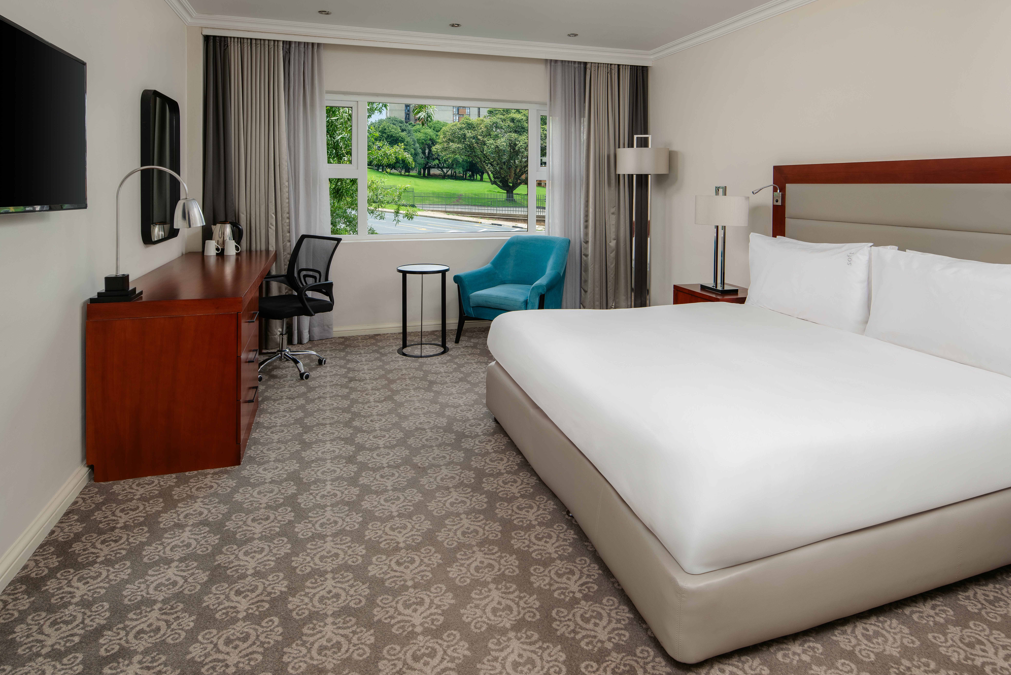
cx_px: 505
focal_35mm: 20
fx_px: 562
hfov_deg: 84.0
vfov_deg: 61.9
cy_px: 323
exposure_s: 1/20
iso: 100
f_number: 8
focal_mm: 19
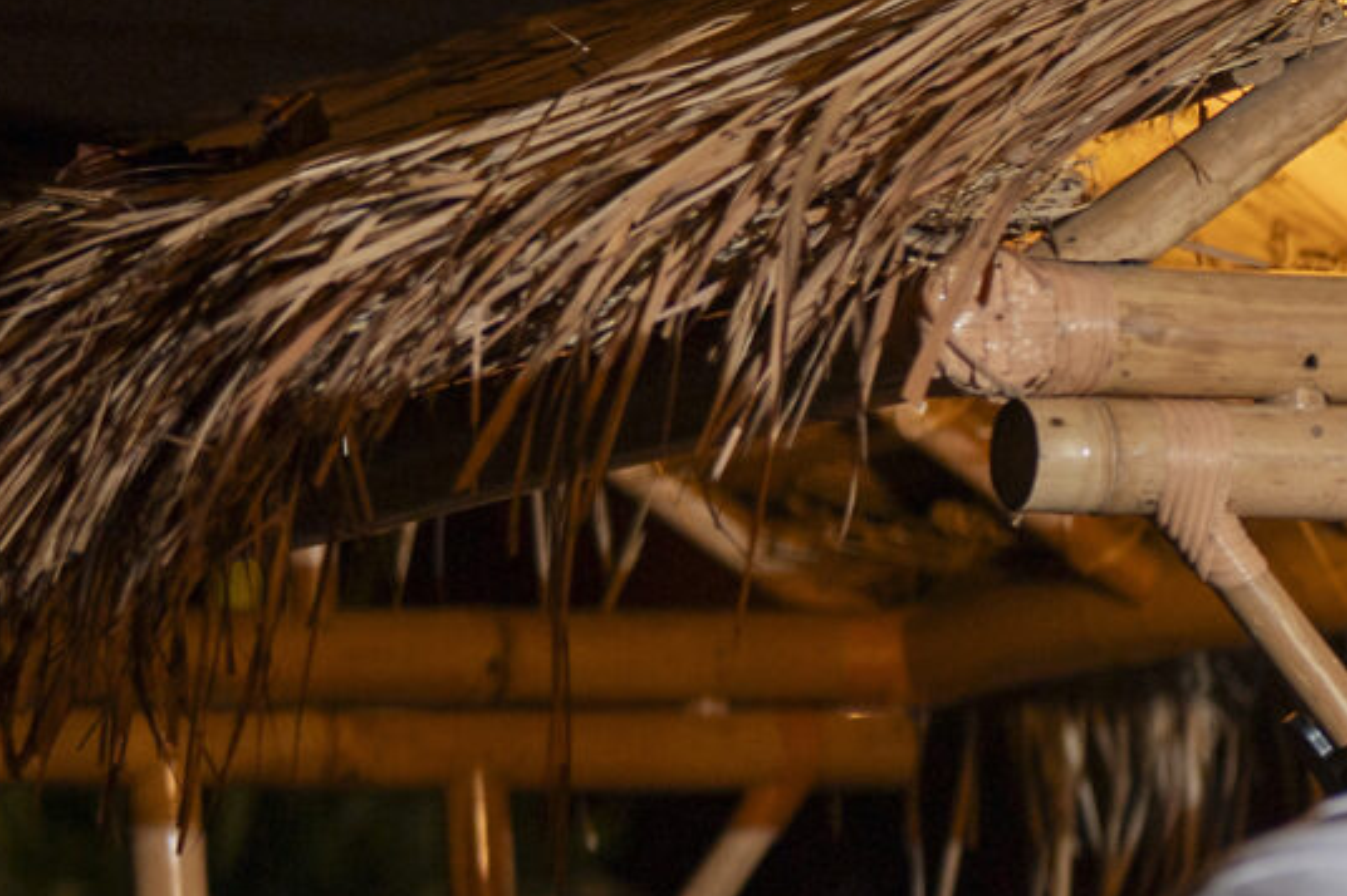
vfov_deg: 5.7
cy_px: 1178
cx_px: 2762
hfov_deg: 8.2
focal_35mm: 239
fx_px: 8939
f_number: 1.4
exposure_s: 1/250
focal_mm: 50
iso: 125
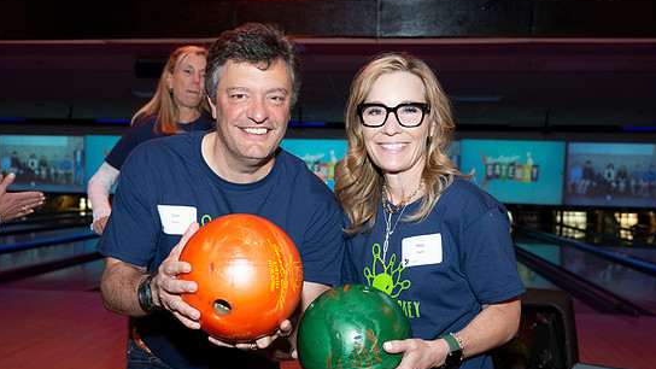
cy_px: 215
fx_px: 661
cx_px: 308
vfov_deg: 31.1
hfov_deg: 52.7
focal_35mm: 38
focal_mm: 34
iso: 1600
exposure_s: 1/60
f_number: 5.6
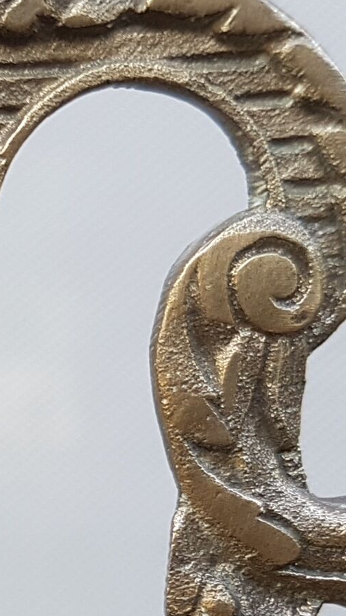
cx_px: -292
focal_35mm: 92
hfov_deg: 12.0
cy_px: 500
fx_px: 1500
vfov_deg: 22.8
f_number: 1.7
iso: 64
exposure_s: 1/100
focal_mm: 4.2
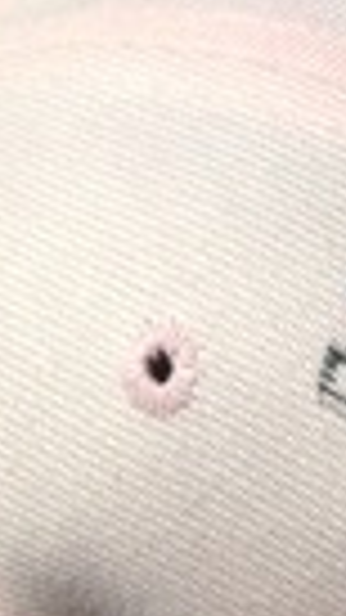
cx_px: 499
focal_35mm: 148
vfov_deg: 14.4
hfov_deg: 8.0
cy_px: 83
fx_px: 2415
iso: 320
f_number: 2.4
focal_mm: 4.28
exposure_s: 1/20
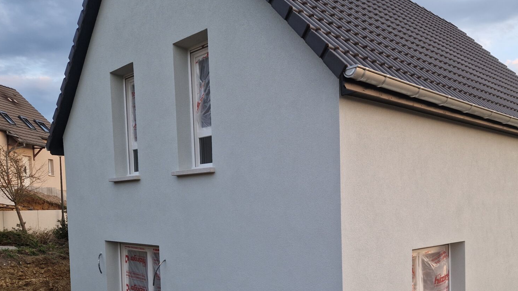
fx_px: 467
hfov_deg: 57.5
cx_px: 314
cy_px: 232
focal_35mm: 34
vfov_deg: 33.7
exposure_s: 1/259
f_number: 1.8
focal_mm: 5.4
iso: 50
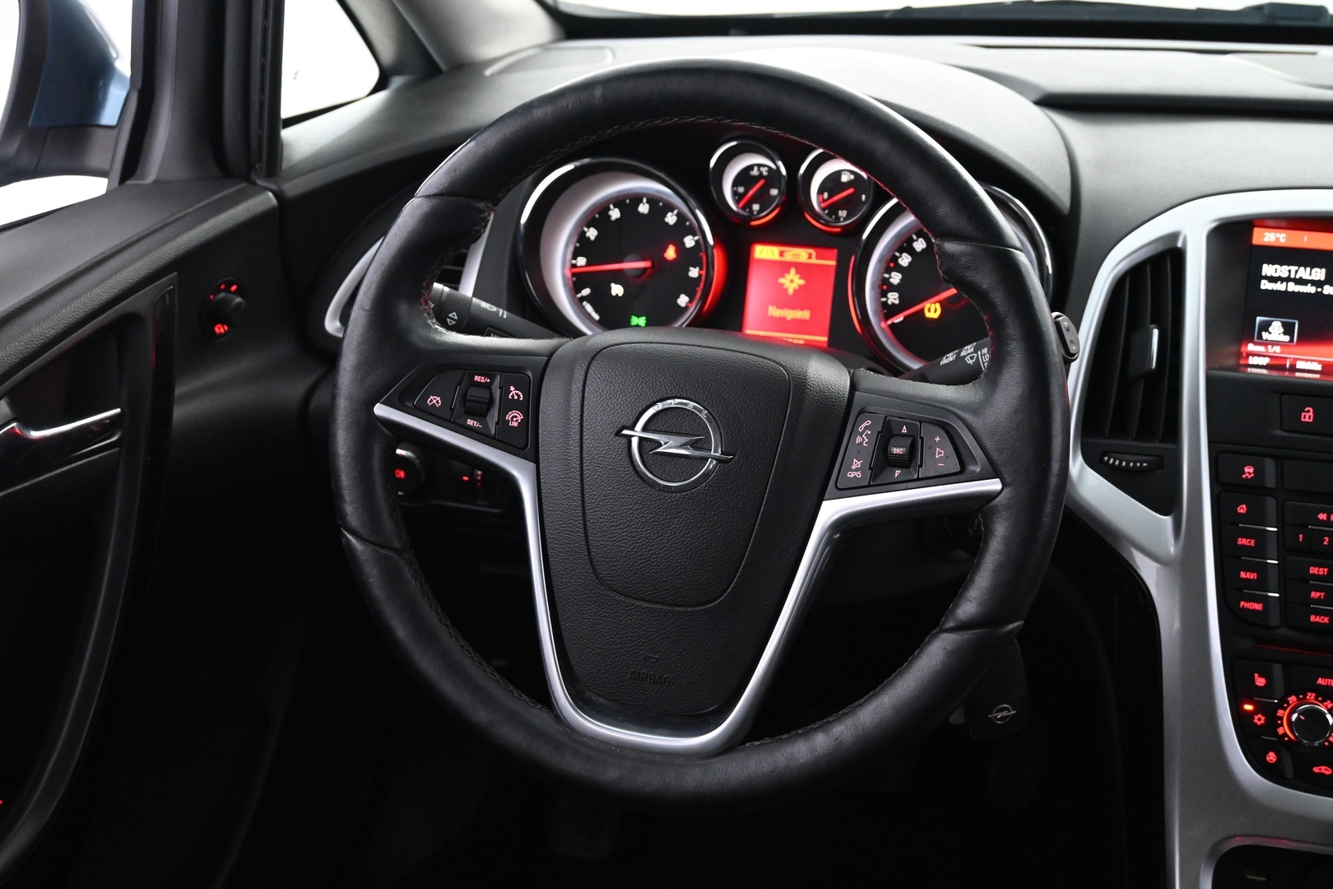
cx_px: 666
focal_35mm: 41
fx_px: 1527
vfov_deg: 32.4
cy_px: 444
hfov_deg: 47.2
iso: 3600
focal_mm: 27.5
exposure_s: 1/40
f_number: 4.5
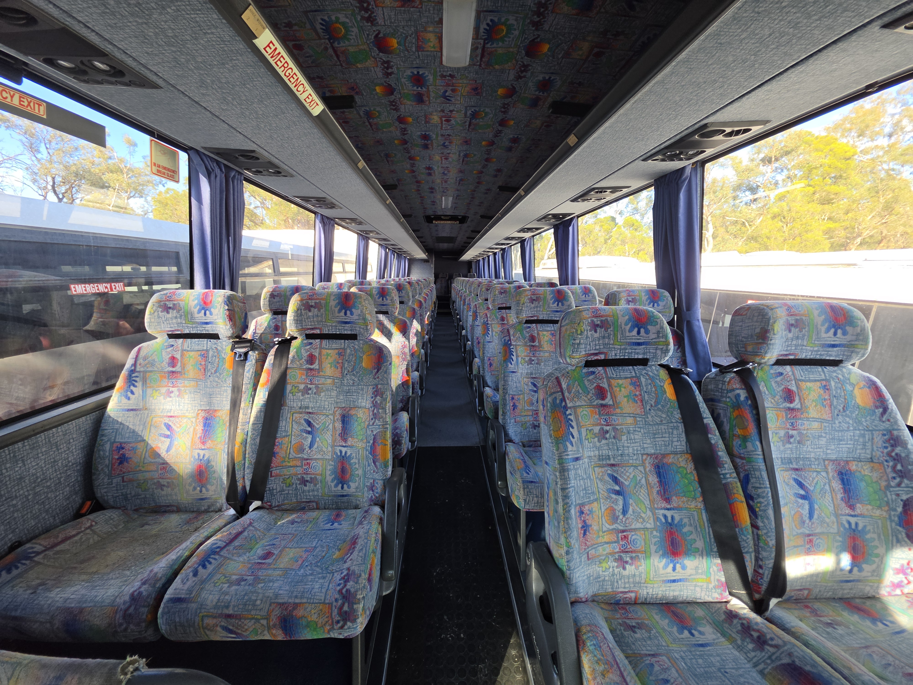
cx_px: 456
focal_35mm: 13
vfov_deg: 89.9
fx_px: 343
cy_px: 342
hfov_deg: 106.2
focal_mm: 2.2
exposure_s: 1/100
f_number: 1.9
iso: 32
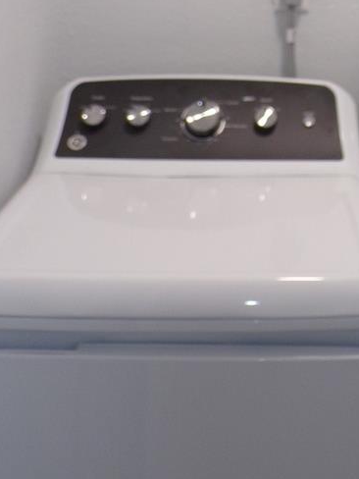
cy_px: 33
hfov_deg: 24.2
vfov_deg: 31.0
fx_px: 816
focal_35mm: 59
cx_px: 311
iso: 80
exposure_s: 1/34
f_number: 3
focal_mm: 4.3
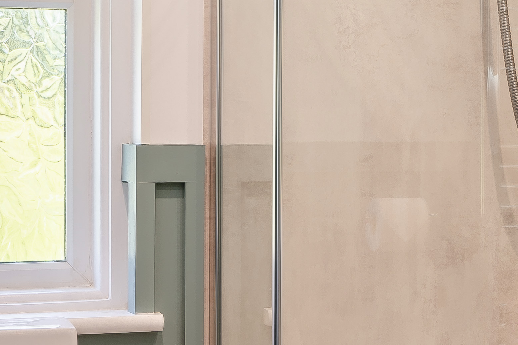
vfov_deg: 14.7
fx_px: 1339
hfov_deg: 21.6
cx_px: 426
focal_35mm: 93
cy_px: 128
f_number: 11
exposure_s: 1/20
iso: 100
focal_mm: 18.2
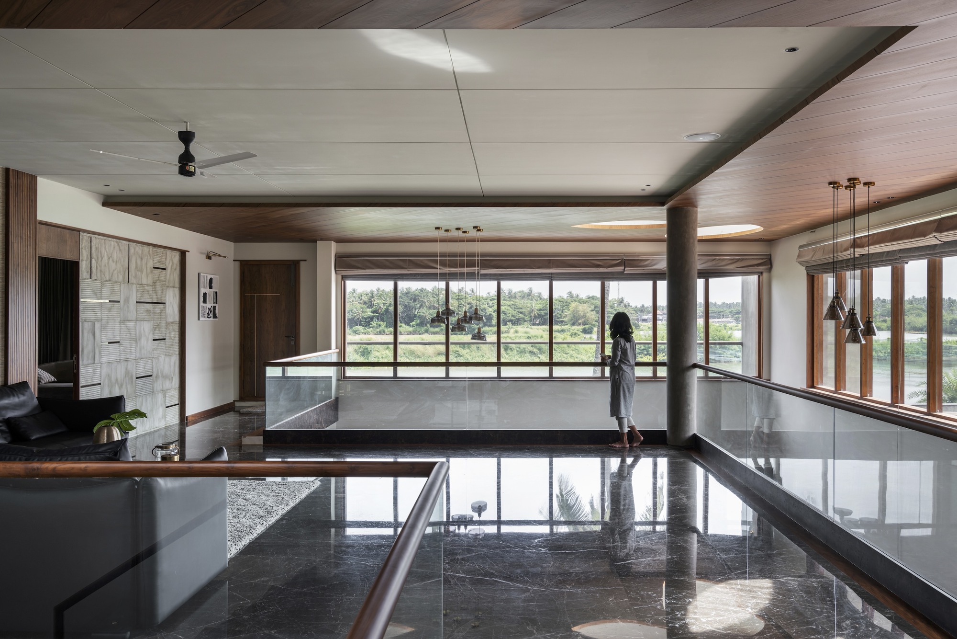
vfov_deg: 45.0
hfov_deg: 63.7
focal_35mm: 29
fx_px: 771
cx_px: 478
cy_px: 320
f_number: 9
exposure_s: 1/80
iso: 100
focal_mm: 29
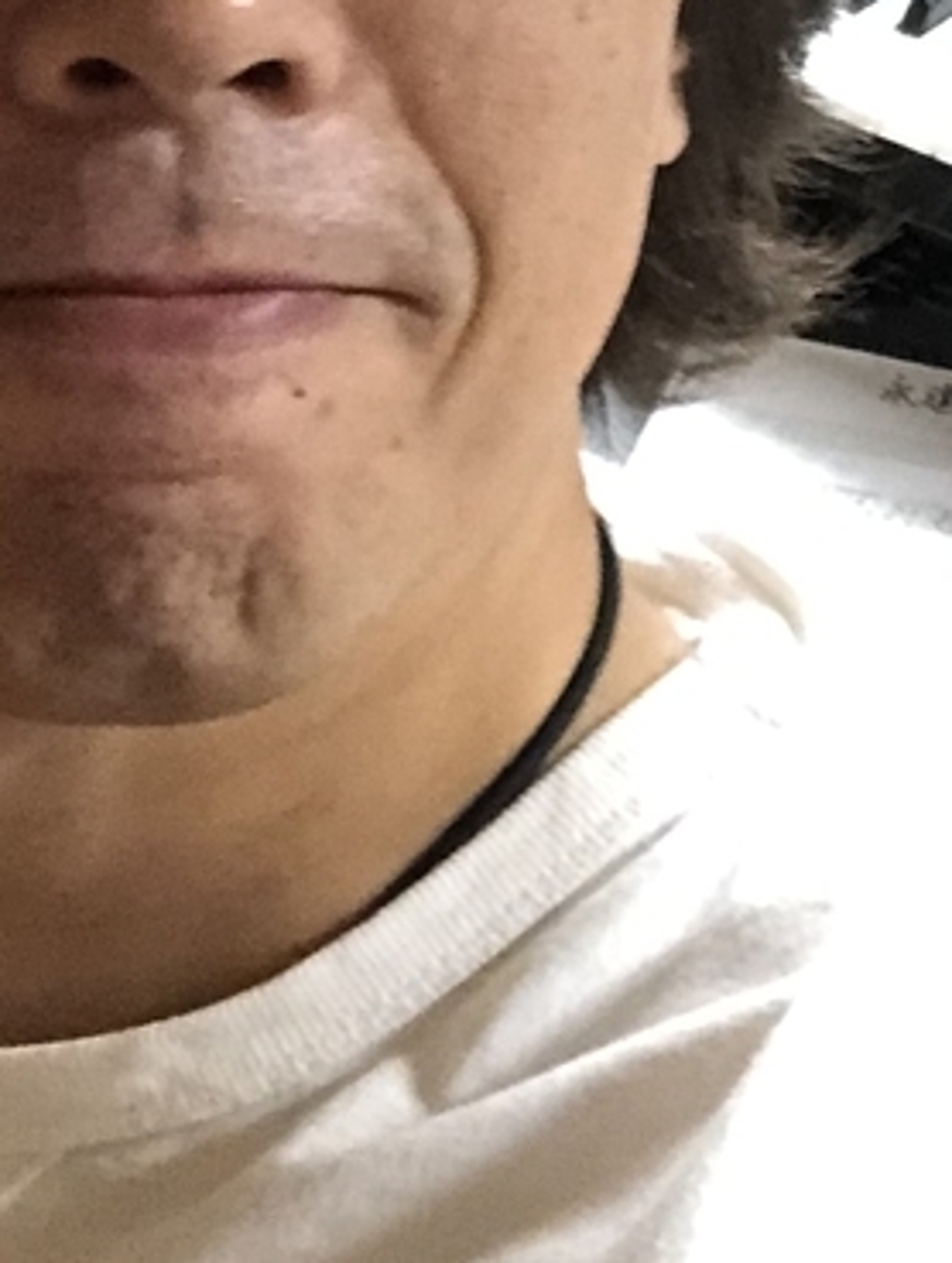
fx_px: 3803
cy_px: -476
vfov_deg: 17.4
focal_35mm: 104
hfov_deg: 13.7
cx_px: 1226
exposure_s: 1/33
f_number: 2.2
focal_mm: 2.87
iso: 400
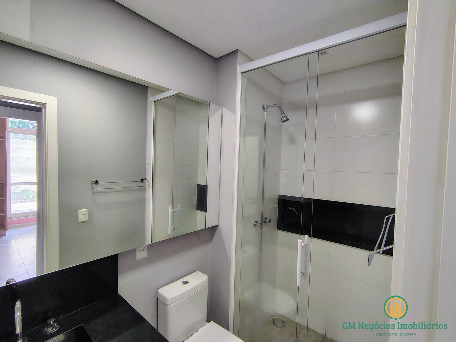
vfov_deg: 78.1
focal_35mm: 16
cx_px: 228
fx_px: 211
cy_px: 171
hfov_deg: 94.5
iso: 422
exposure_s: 1/30
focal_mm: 2.13
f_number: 2.2
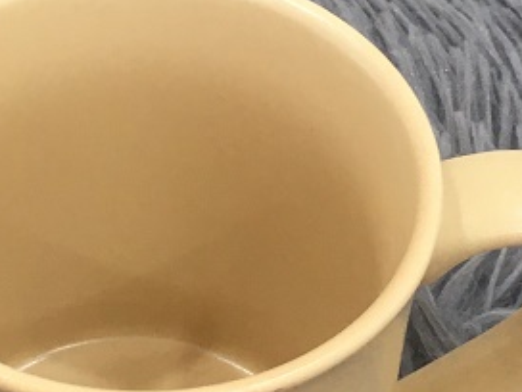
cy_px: 167
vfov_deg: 11.6
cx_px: 202
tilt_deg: -46.7
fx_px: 1930
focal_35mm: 128
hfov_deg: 15.4
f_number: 2.2
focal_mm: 4.15
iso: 80
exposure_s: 1/33
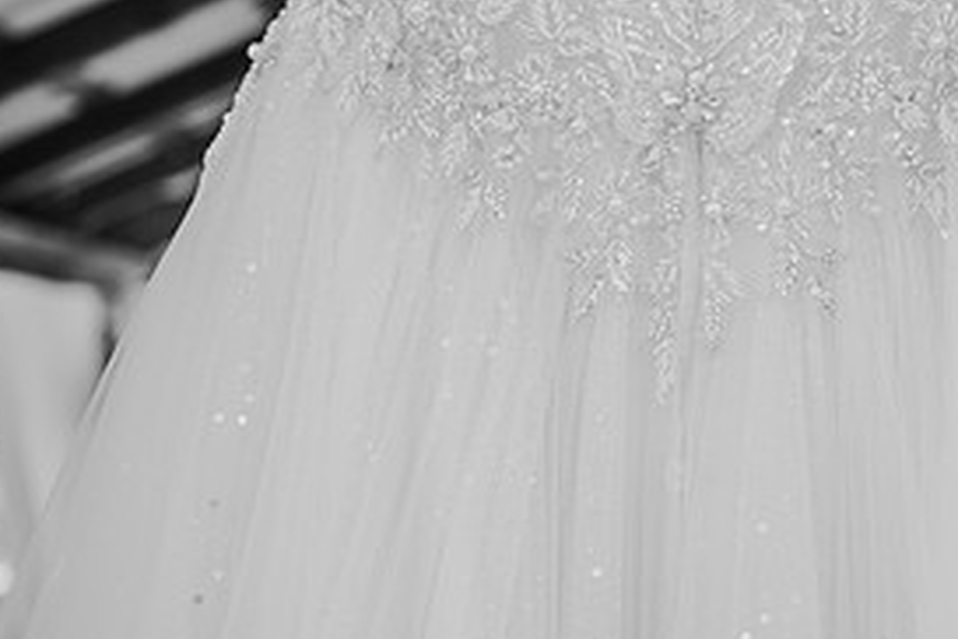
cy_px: 300
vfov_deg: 26.5
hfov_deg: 38.0
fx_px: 1357
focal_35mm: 51
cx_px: 712
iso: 100
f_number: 2.8
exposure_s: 1/640
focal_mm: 24
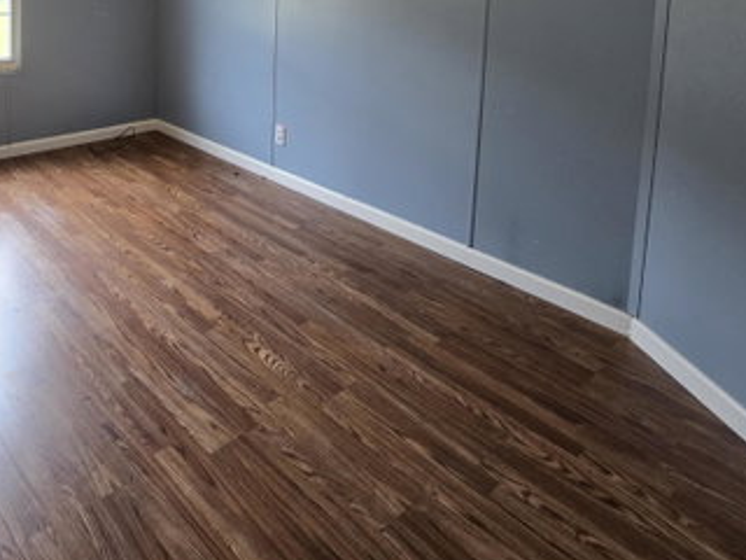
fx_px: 560
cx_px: 164
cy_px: 16
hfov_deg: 62.4
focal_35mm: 26
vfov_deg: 45.8
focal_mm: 2.2
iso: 125
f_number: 2.2
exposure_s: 1/60
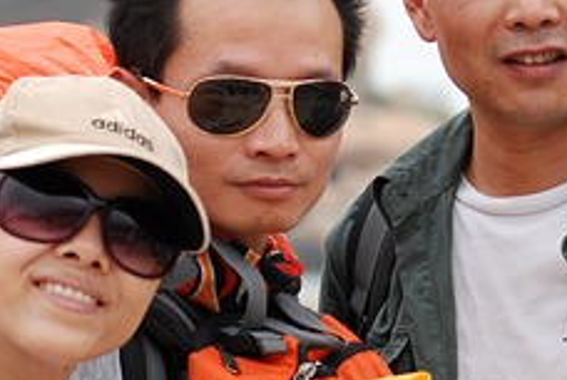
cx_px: 552
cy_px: 281
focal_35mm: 368
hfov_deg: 5.6
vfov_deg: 3.8
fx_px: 5807
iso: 200
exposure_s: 1/640
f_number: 4.5
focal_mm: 80
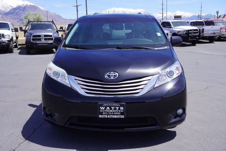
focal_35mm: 36
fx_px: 226
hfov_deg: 53.1
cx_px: 113
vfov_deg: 36.9
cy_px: 76
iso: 100
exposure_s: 1/125
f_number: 9
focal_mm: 24
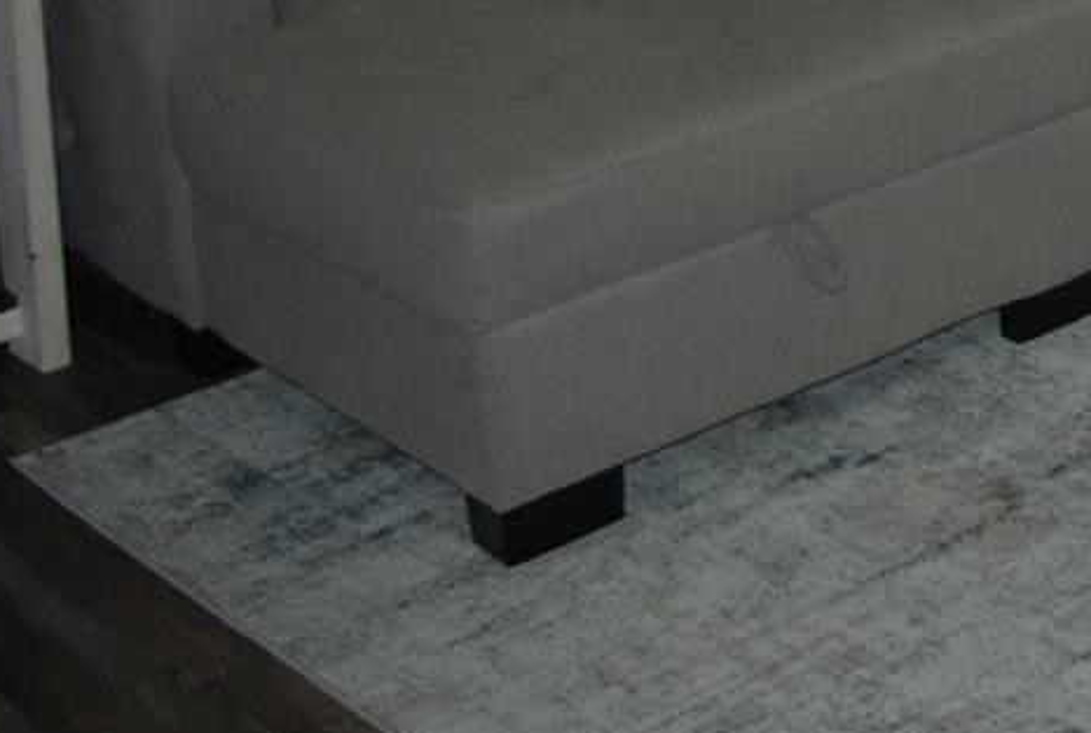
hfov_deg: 17.5
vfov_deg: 12.5
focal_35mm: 103
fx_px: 3128
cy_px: -448
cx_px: 1690
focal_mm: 20
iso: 200
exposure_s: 1/60
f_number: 3.5
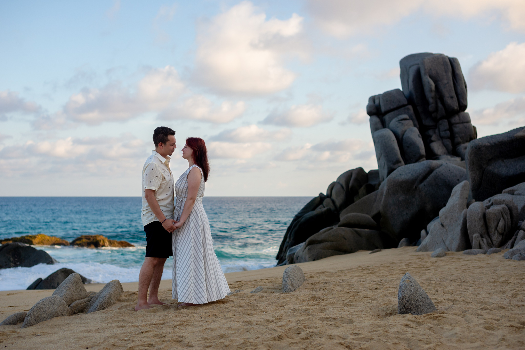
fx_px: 759
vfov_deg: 26.0
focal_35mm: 52
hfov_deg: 38.1
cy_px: 175
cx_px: 262
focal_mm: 50
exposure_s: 1/2000
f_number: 2.8
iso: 400
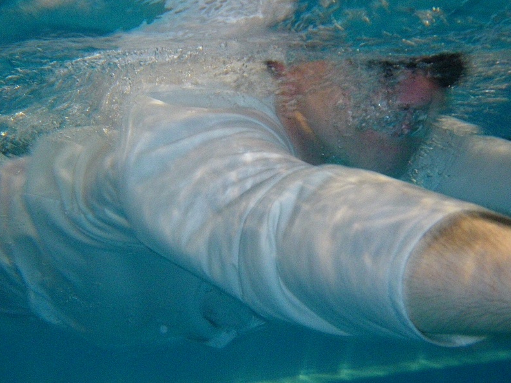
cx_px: 221
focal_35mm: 44
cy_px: 219
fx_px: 649
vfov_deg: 32.8
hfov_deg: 42.9
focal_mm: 6.1
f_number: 3.8
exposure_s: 1/50
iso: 400
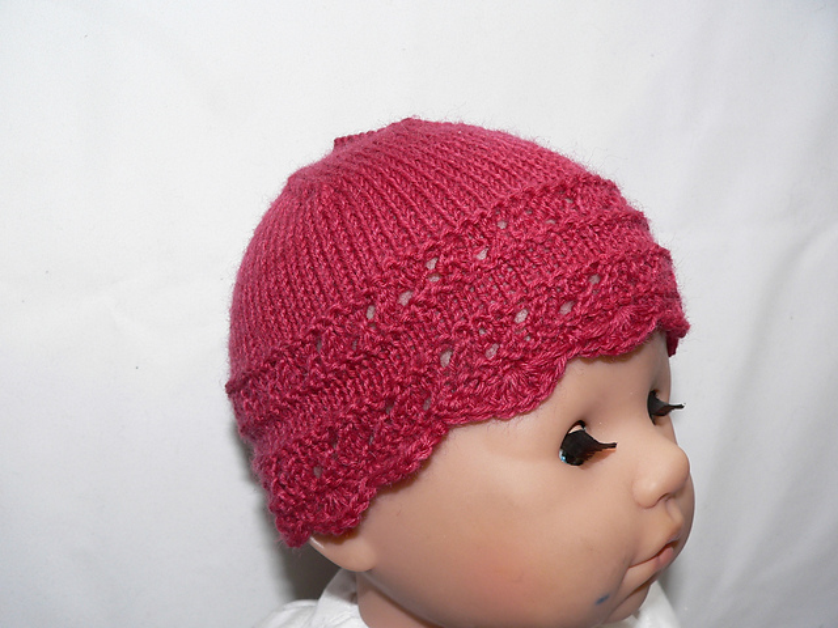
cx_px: 419
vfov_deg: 39.7
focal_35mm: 36
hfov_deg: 51.4
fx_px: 872
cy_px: 314
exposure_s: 1/30
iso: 100
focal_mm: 6
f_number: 4
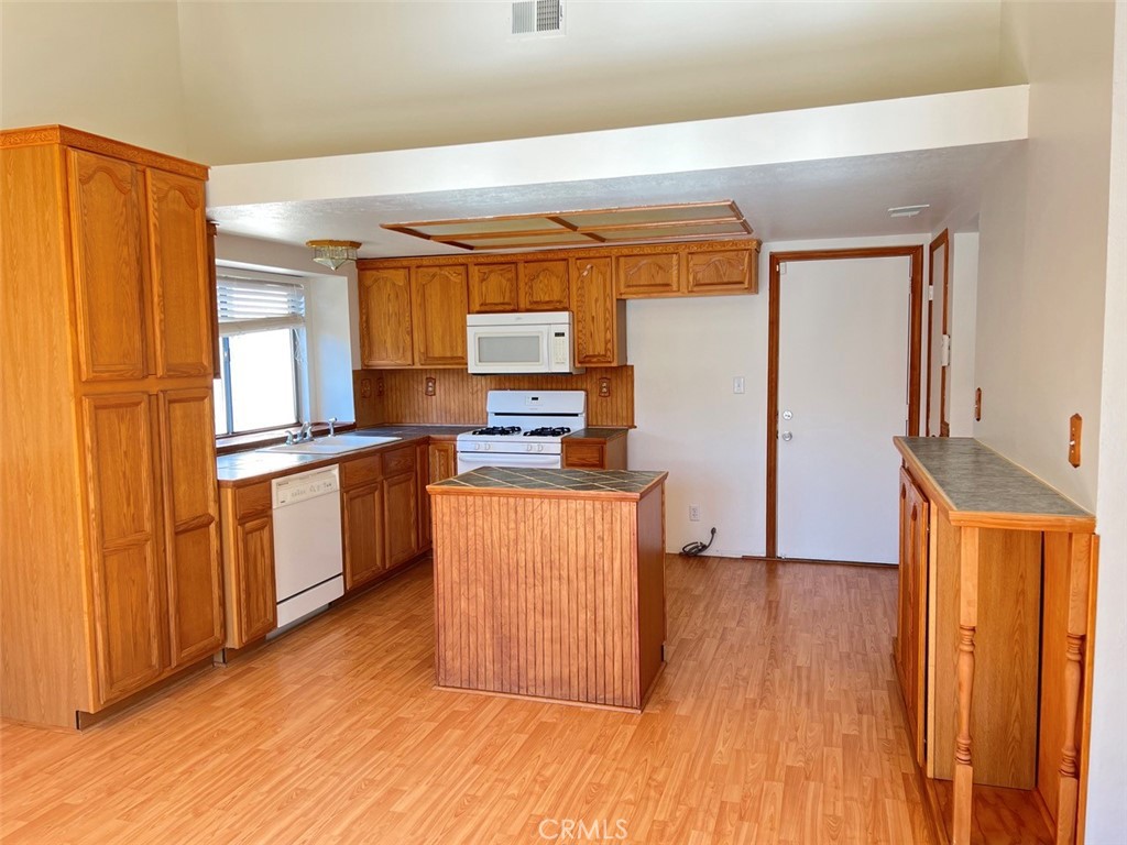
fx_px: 846
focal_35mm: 26
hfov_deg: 67.3
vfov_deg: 53.1
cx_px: 564
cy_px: 422
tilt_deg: -5.5
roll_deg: +0.6
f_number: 1.5
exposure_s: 1/120
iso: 125
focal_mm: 5.7
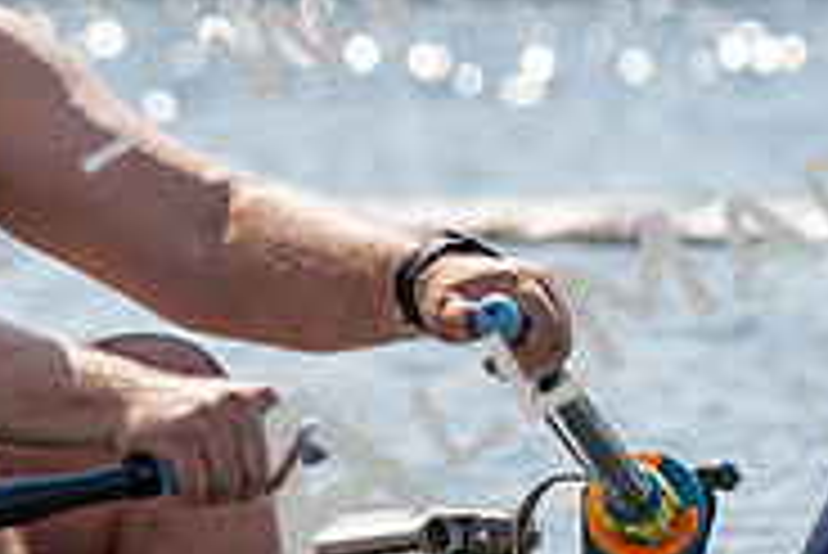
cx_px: -122
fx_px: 14501
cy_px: 178
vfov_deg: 2.2
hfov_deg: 3.3
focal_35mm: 630
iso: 200
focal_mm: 200
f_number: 5.6
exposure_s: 1/1600
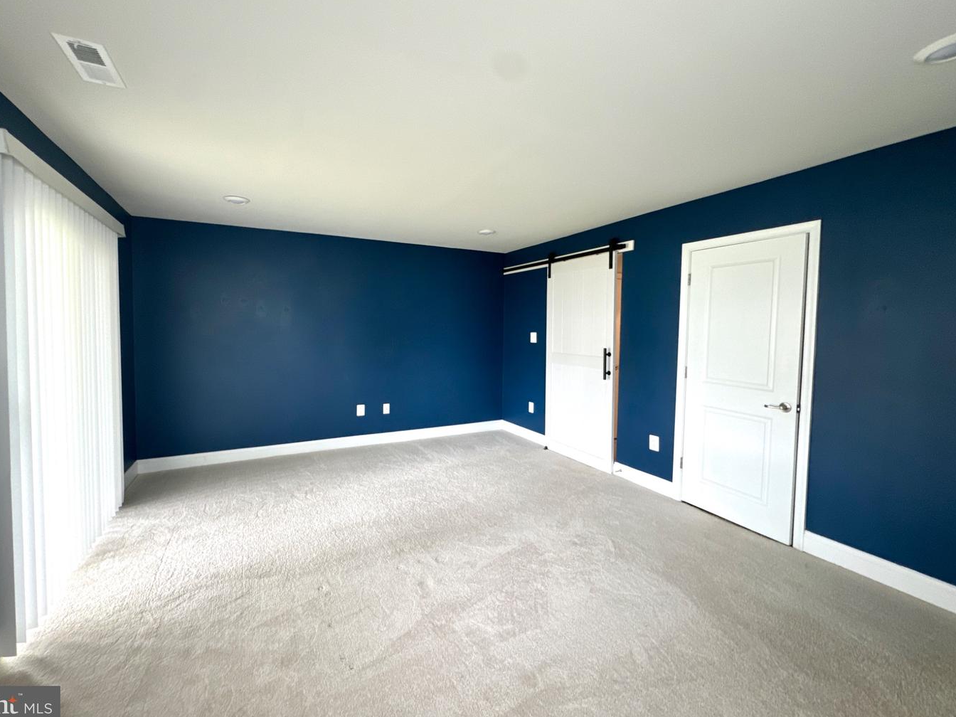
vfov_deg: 81.7
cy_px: 343
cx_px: 447
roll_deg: -0.3
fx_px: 414
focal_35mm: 15
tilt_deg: -2.6
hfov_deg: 98.0
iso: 320
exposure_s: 1/84
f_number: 2.2
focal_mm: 2.22
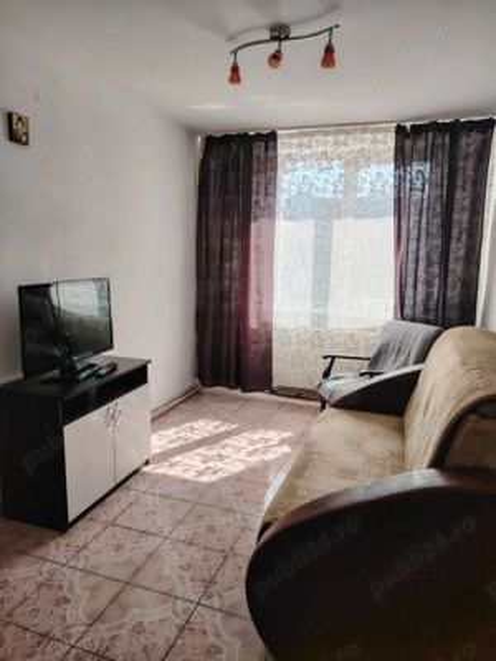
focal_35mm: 24
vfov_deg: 71.6
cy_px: 330
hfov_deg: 56.8
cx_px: 248
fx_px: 459
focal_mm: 5.25
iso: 100
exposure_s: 1/169
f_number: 1.75
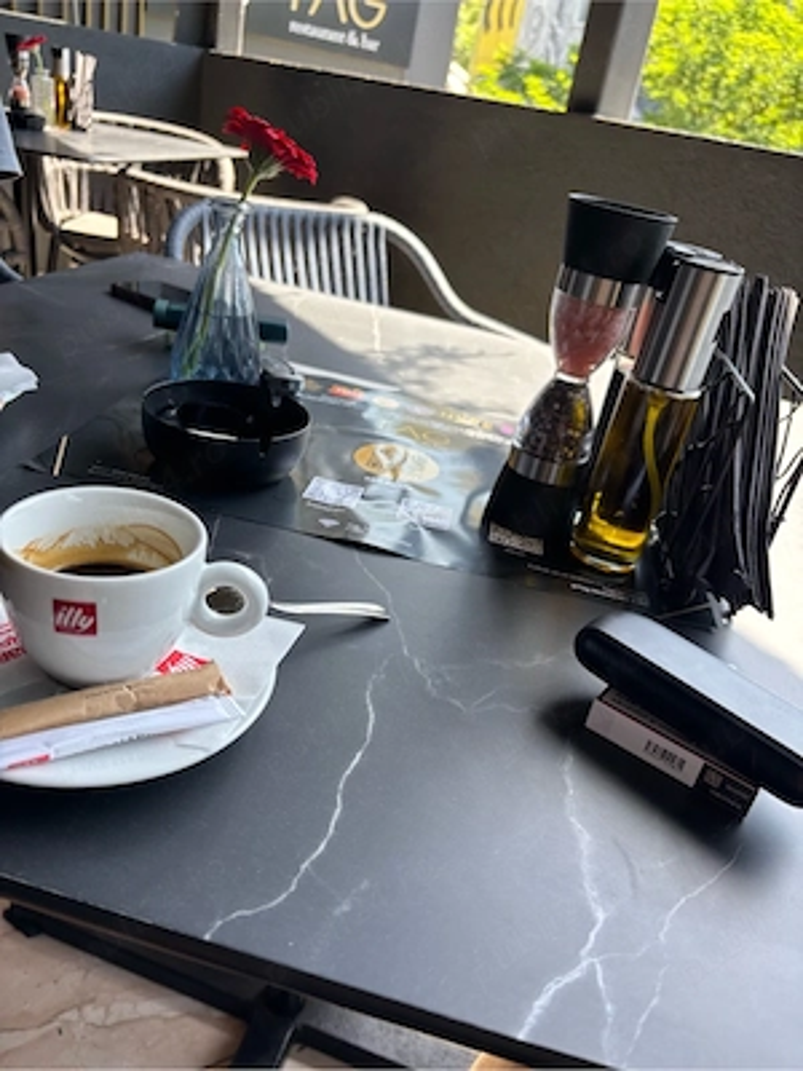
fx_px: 804
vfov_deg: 67.3
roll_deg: -11.6
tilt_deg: -26.3
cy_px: 536
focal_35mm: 26
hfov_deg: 53.1
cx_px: 402
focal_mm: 5.96
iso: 40
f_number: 1.6
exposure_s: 1/169
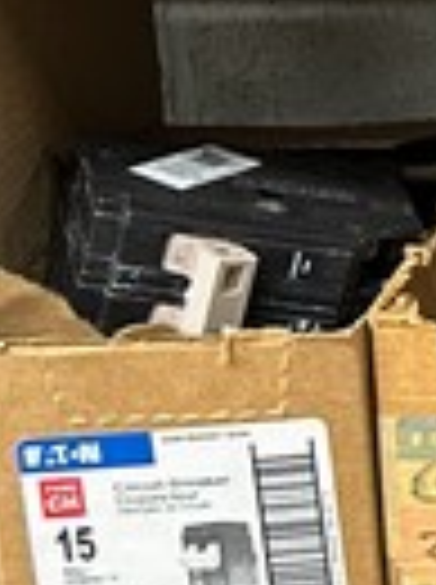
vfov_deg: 9.6
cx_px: 1506
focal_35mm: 205
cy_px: 36
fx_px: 3454
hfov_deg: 6.3
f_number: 1.5
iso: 100
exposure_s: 1/60
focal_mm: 5.7
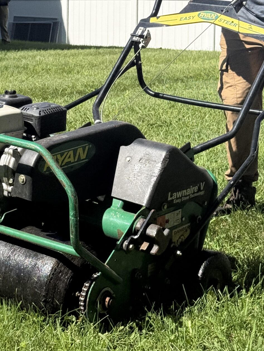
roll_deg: -0.2
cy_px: 75
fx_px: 987
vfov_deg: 20.0
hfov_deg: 15.1
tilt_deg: -4.8
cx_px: 40
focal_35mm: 97
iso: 100
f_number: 1.78
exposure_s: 1/6536
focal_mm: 6.76
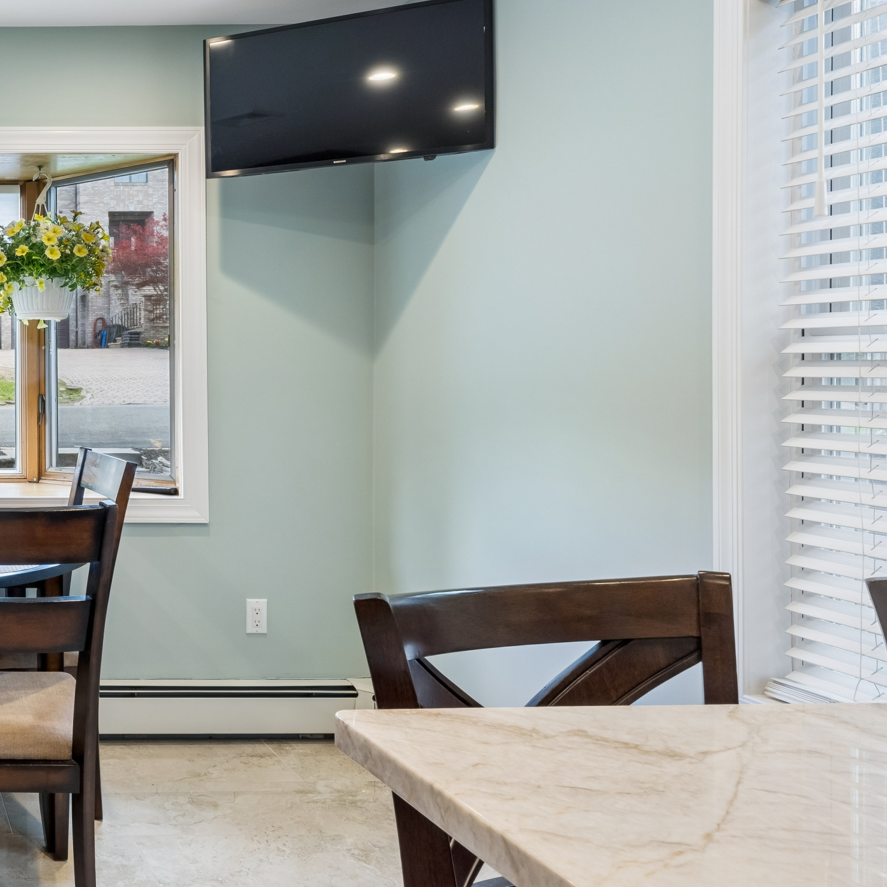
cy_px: 388
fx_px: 899
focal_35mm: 31
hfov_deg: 40.5
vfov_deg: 52.4
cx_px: -125
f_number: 13
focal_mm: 15
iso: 400
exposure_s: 1/20
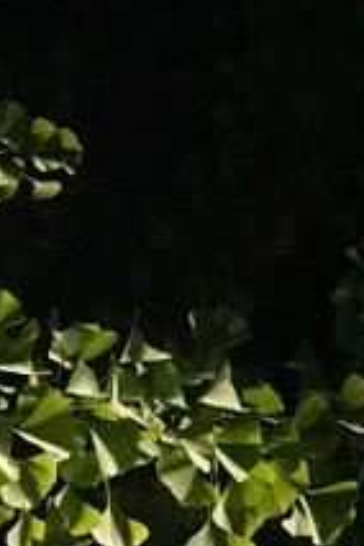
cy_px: 663
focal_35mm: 263
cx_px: 110
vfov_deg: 7.8
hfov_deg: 5.2
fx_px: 3989
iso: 25600
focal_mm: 35
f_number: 18
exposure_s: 1/60
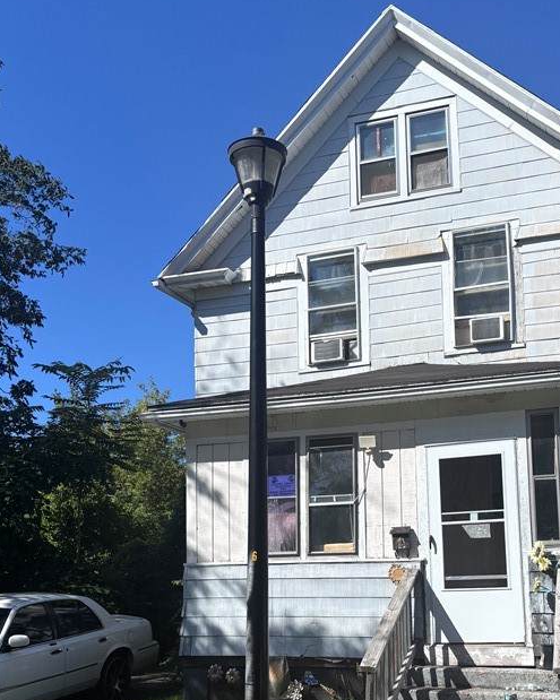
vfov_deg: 43.0
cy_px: 491
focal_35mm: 42
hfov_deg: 35.5
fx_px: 870
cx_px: 342
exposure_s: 1/4082
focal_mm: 5.96
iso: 50
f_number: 1.6
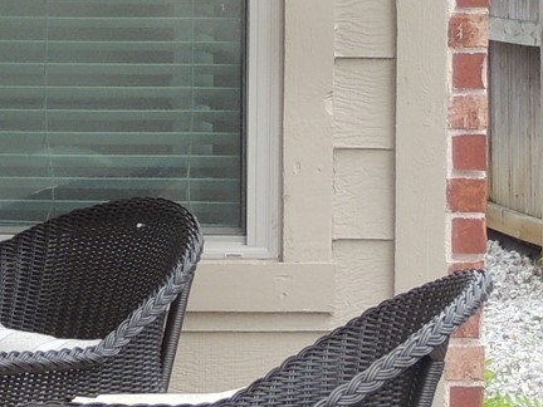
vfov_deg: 3.9
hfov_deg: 5.2
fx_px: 5929
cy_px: 25
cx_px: -382
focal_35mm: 378
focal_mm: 15.1
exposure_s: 1/100
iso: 125
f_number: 4
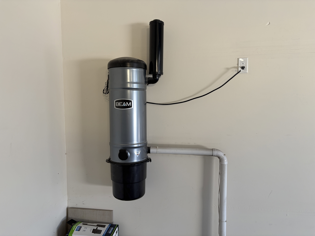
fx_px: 237
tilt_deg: -3.3
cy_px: 118
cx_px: 158
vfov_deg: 53.1
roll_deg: +0.0
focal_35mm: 26
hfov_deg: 67.3
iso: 40
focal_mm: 5.96
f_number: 1.6
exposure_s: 1/122
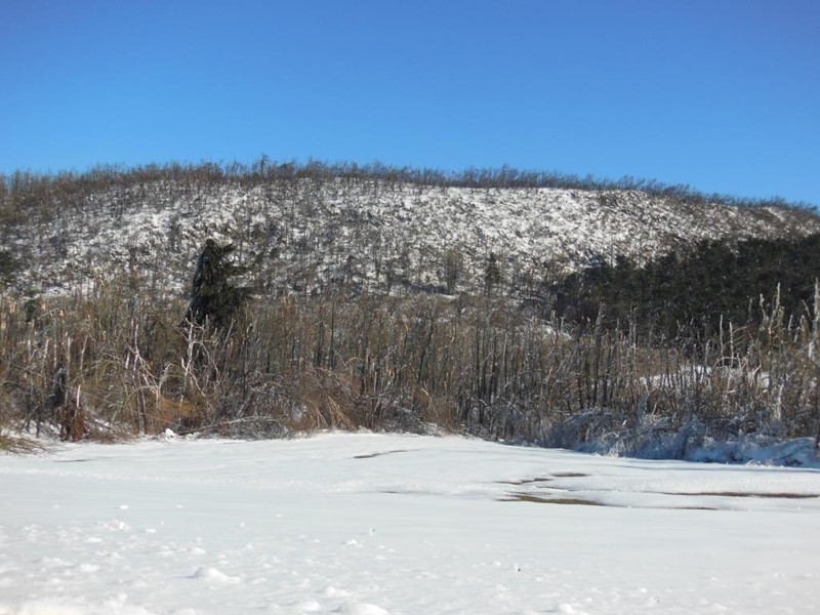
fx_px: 1066
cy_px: 308
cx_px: 410
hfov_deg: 42.1
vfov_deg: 32.2
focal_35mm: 45
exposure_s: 1/1000
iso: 125
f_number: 4.4
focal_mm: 8
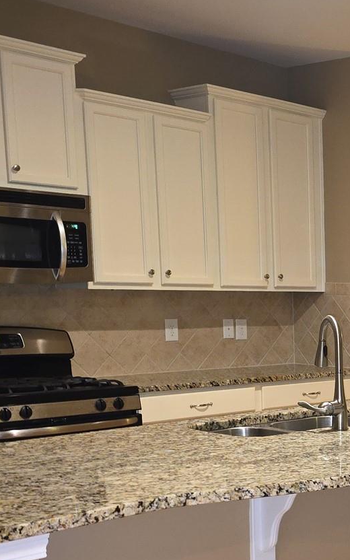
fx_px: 916
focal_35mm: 60
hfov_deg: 19.6
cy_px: 428
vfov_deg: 33.3
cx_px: 483
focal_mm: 6.3
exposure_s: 1/12
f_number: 1.7
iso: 160
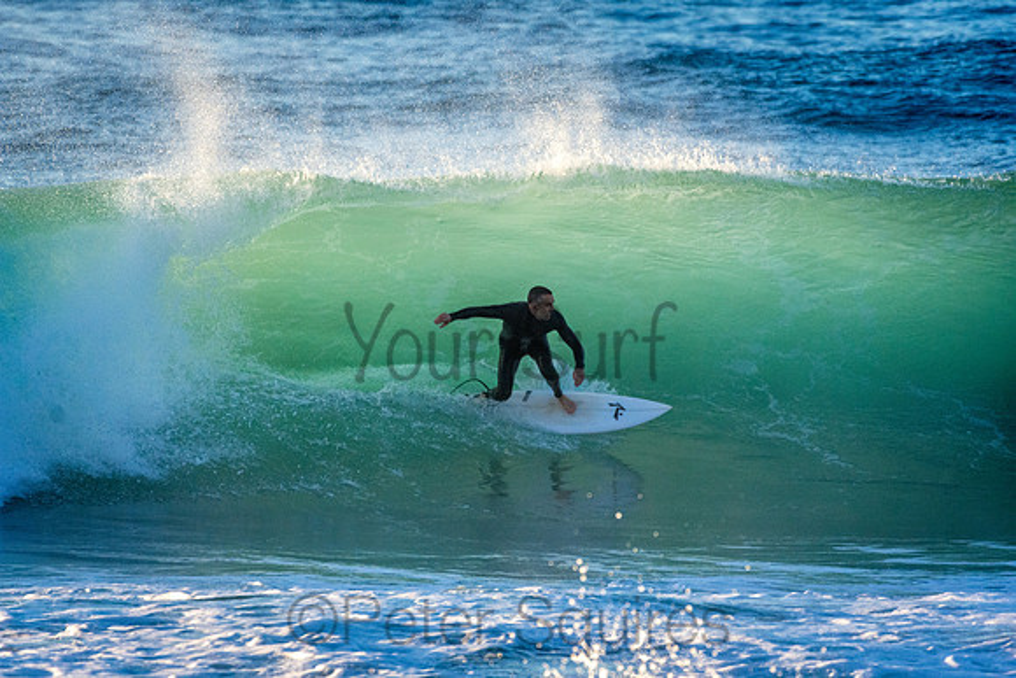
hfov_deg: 2.7
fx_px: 21171
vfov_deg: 1.8
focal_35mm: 750
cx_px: 508
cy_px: 339
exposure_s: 1/2000
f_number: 5.6
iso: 1000
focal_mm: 500
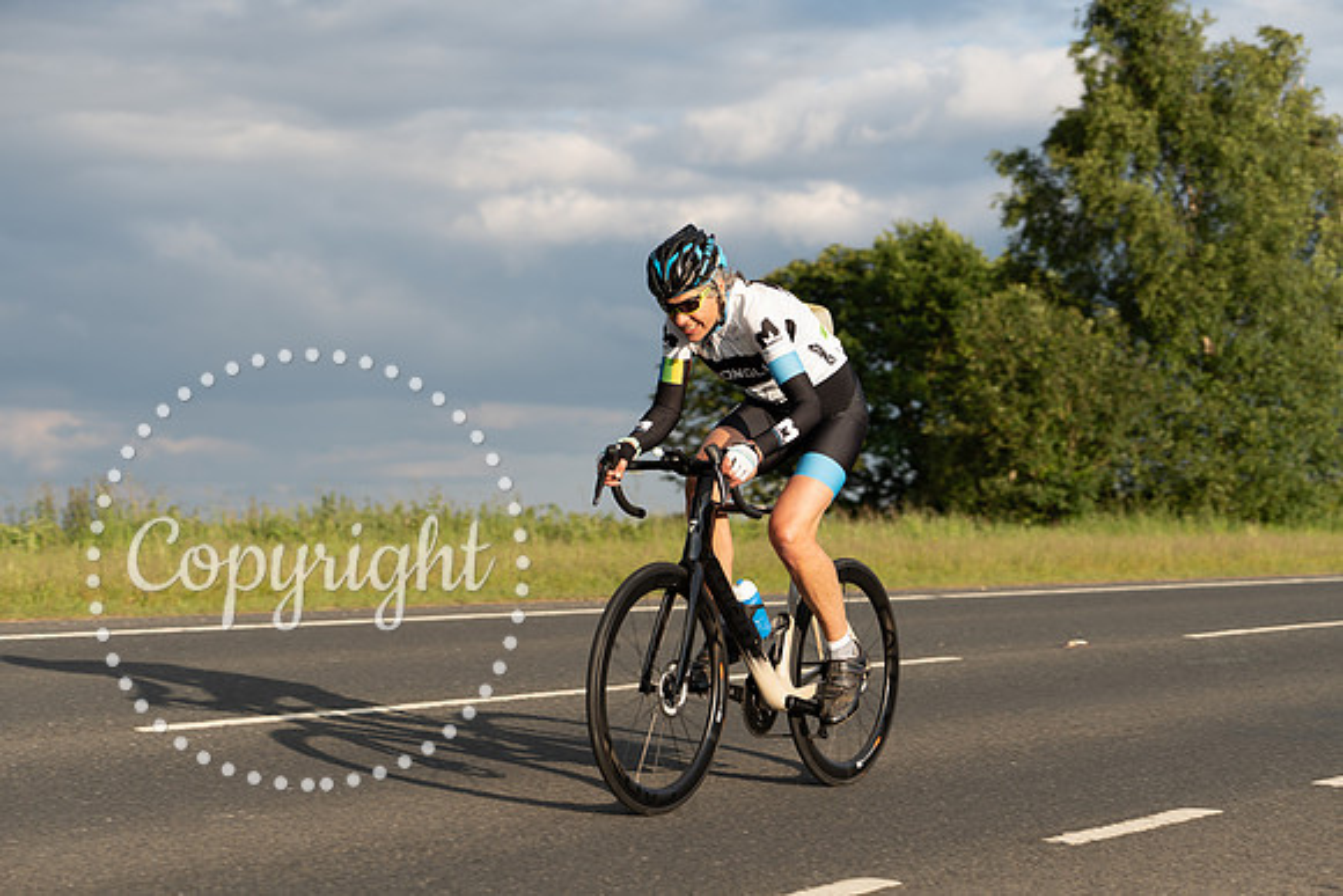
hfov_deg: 26.3
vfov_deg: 17.7
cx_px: 672
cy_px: 448
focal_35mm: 77
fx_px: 2873
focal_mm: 77
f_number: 4
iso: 125
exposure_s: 1/500
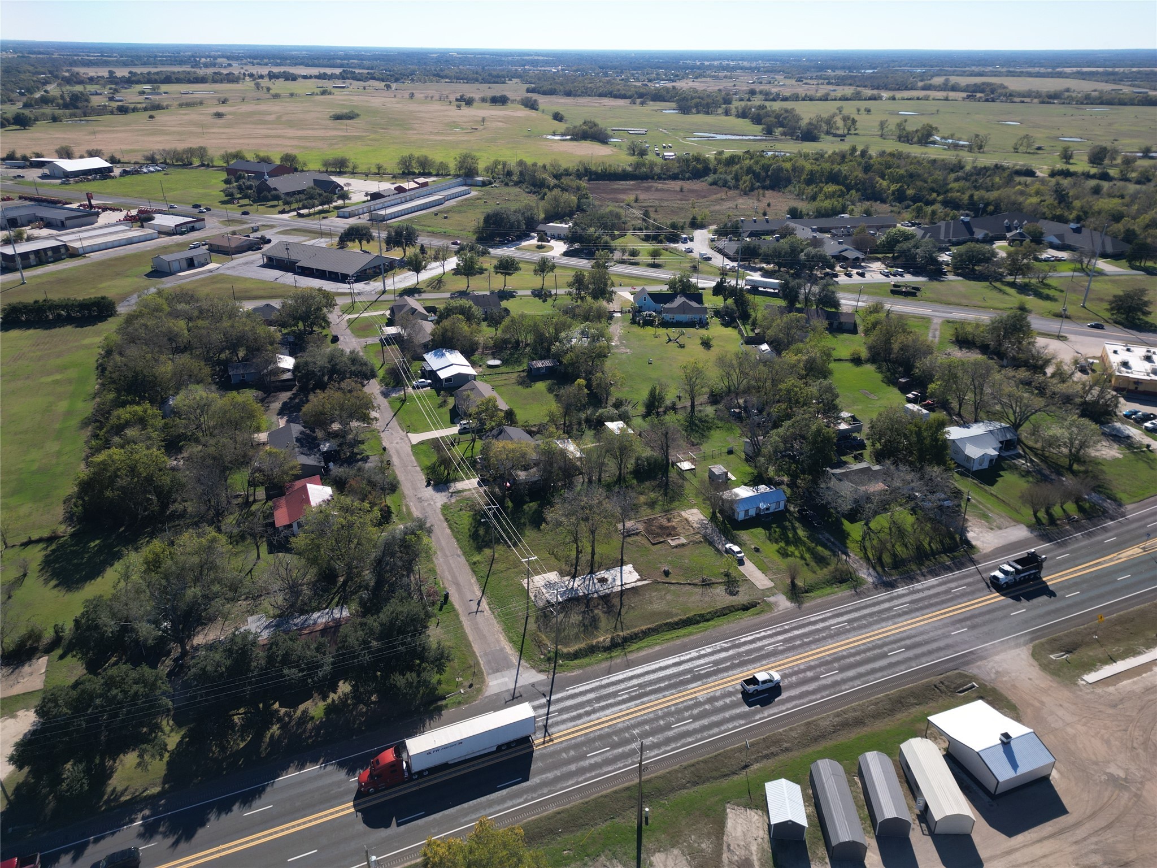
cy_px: 434
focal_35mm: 24
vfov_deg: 56.8
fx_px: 802
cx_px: 578
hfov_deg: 71.6
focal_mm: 6.72
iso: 100
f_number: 1.7
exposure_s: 1/2000
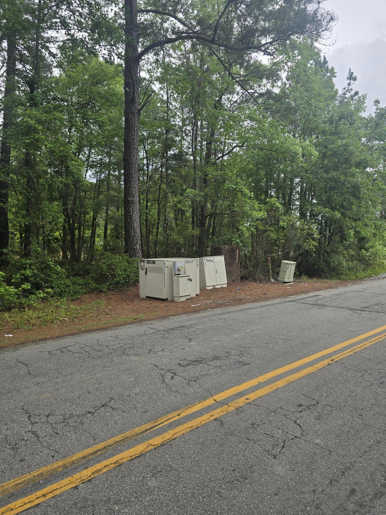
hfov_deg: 56.8
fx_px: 357
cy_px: 253
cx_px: 197
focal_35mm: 24
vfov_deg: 71.6
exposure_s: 1/707
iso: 12
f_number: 1.7
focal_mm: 6.3
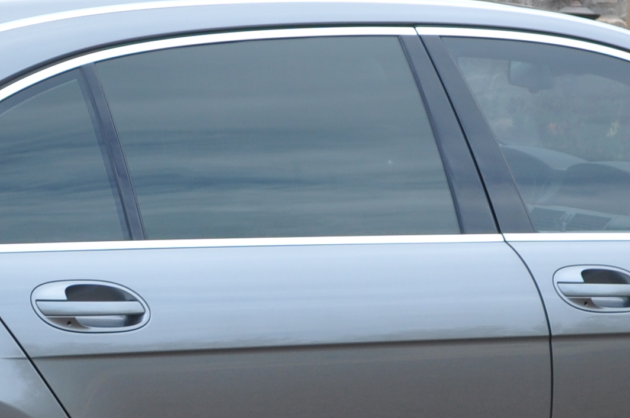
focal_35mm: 157
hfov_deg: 13.1
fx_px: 2744
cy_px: 386
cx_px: 235
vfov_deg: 8.7
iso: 200
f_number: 7.1
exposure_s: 1/200
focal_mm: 26
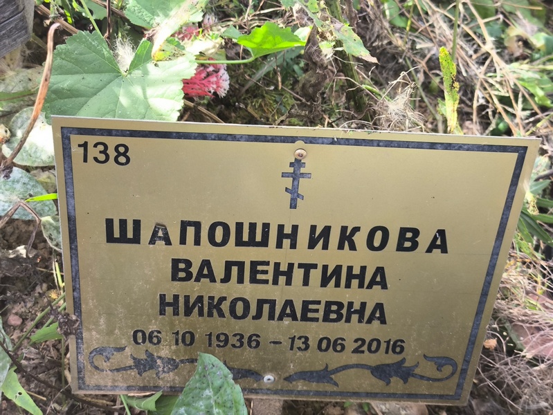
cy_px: 208
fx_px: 799
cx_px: 276
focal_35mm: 50
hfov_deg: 38.2
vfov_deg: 29.1
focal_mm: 4.71
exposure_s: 1/120
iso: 50
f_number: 1.7
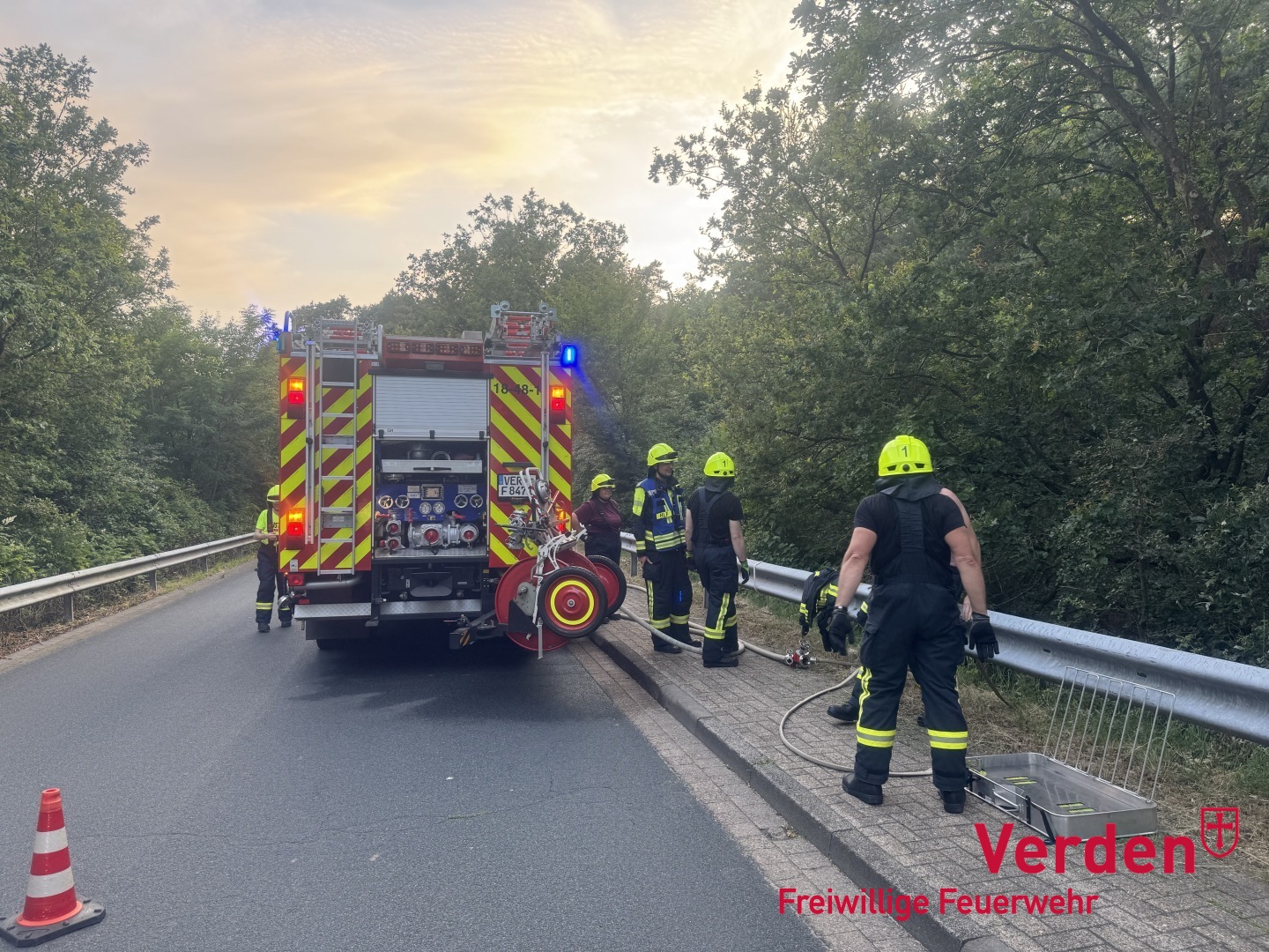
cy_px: 476
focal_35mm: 24
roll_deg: +1.1
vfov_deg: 56.8
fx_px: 880
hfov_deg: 71.6
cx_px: 634
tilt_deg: -2.3
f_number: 1.78
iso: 64
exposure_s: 1/166
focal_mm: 6.76
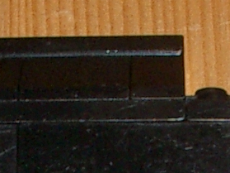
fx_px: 1707
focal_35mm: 257
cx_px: 212
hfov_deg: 7.7
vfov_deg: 5.5
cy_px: 475
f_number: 4.3
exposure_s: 1/40
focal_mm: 5.8
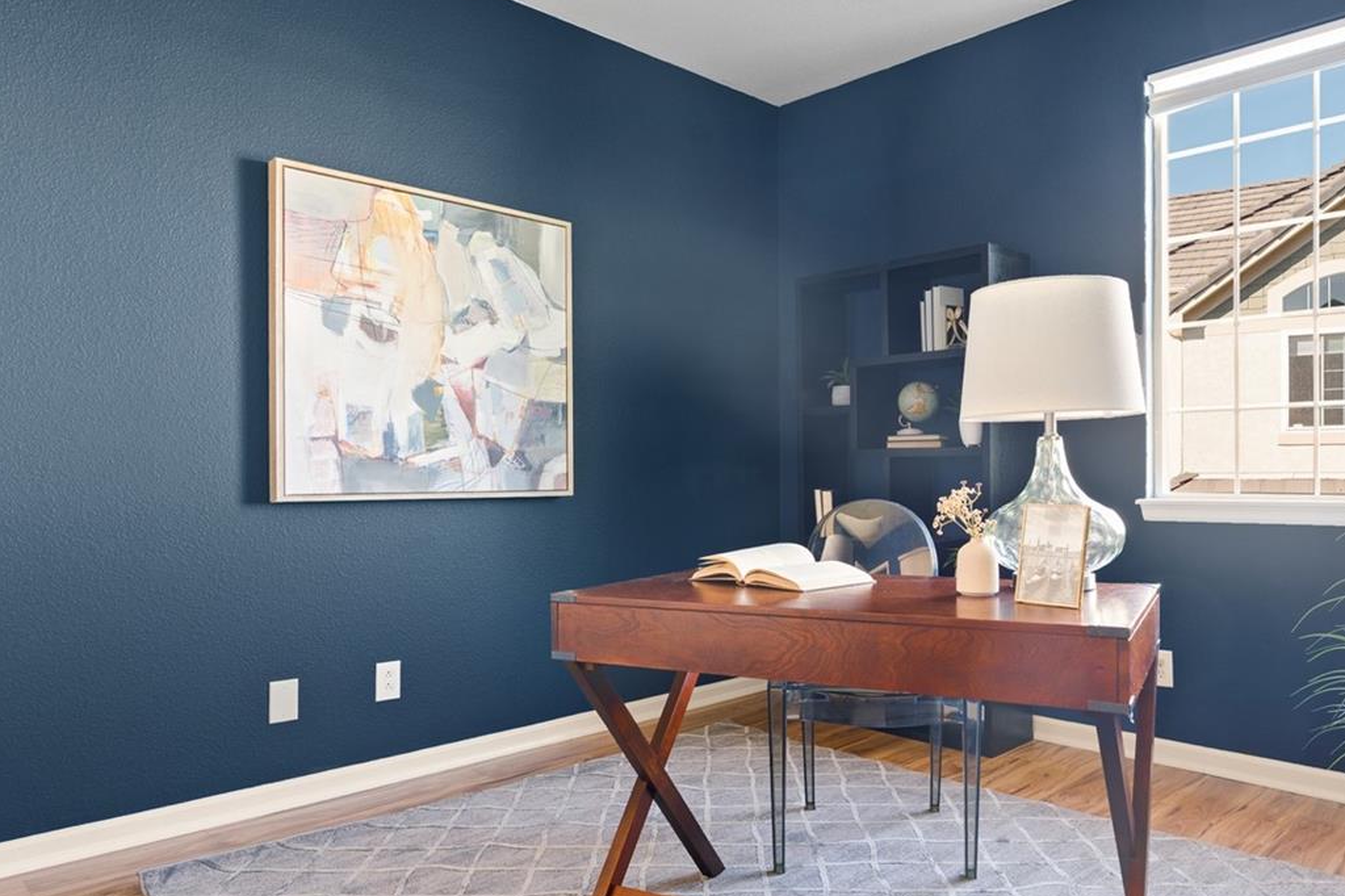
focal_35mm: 25
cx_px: 787
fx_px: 934
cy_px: 469
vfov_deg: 51.2
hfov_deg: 71.0
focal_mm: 16
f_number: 8
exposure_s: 1.3
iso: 160
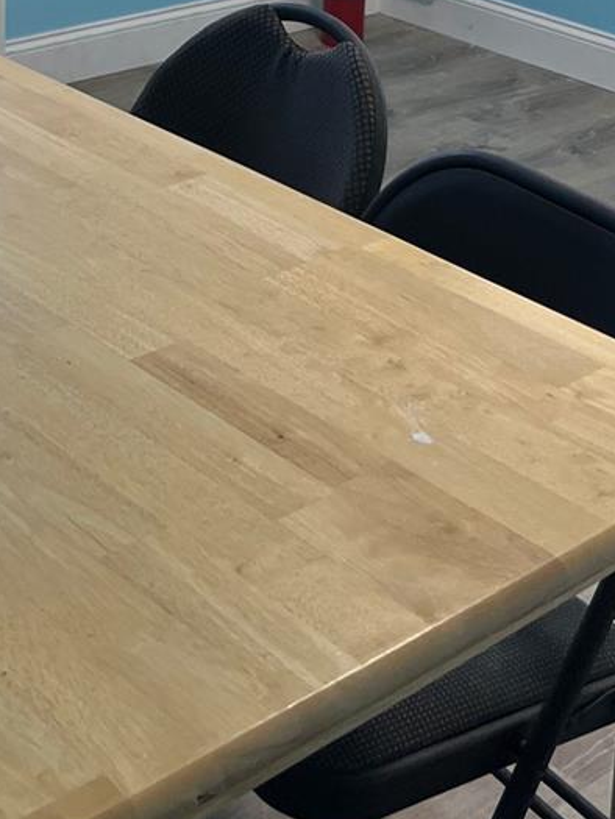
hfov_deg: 19.3
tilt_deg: -9.2
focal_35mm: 76
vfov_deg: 23.6
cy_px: -142
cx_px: 169
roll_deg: -0.9
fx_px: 1800
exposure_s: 1/120
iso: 80
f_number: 1.5
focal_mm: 5.7
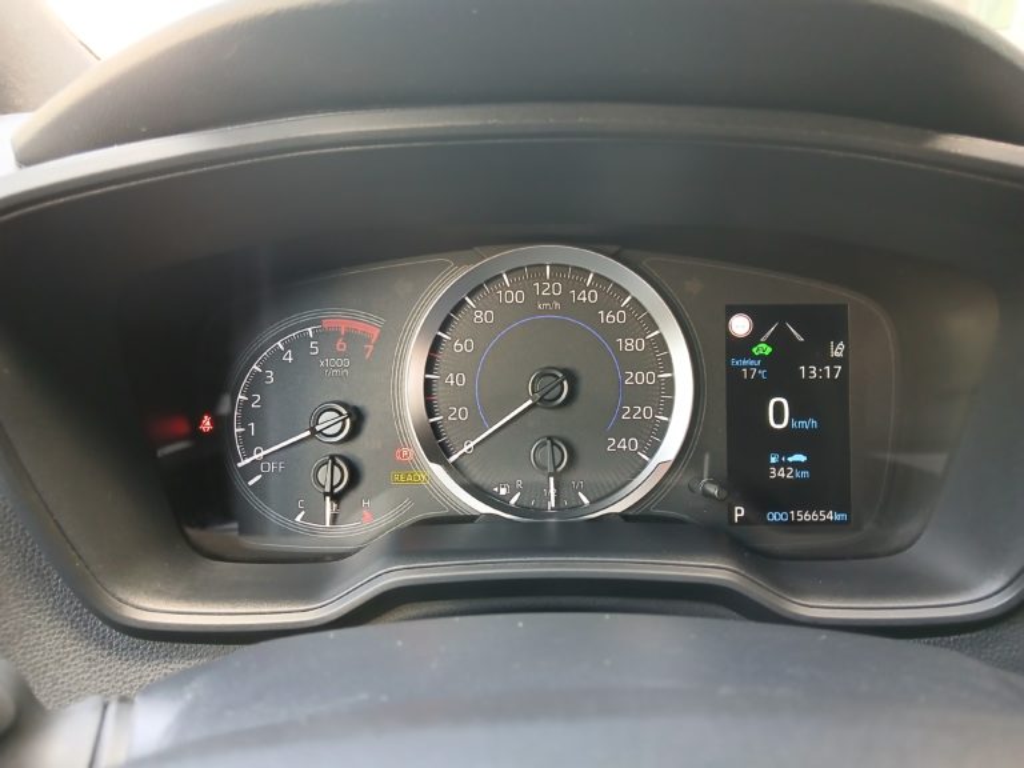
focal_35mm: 26
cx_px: 512
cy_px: 384
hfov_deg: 67.3
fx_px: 769
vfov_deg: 53.1
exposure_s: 1/50
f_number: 1.8
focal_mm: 3.98
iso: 320
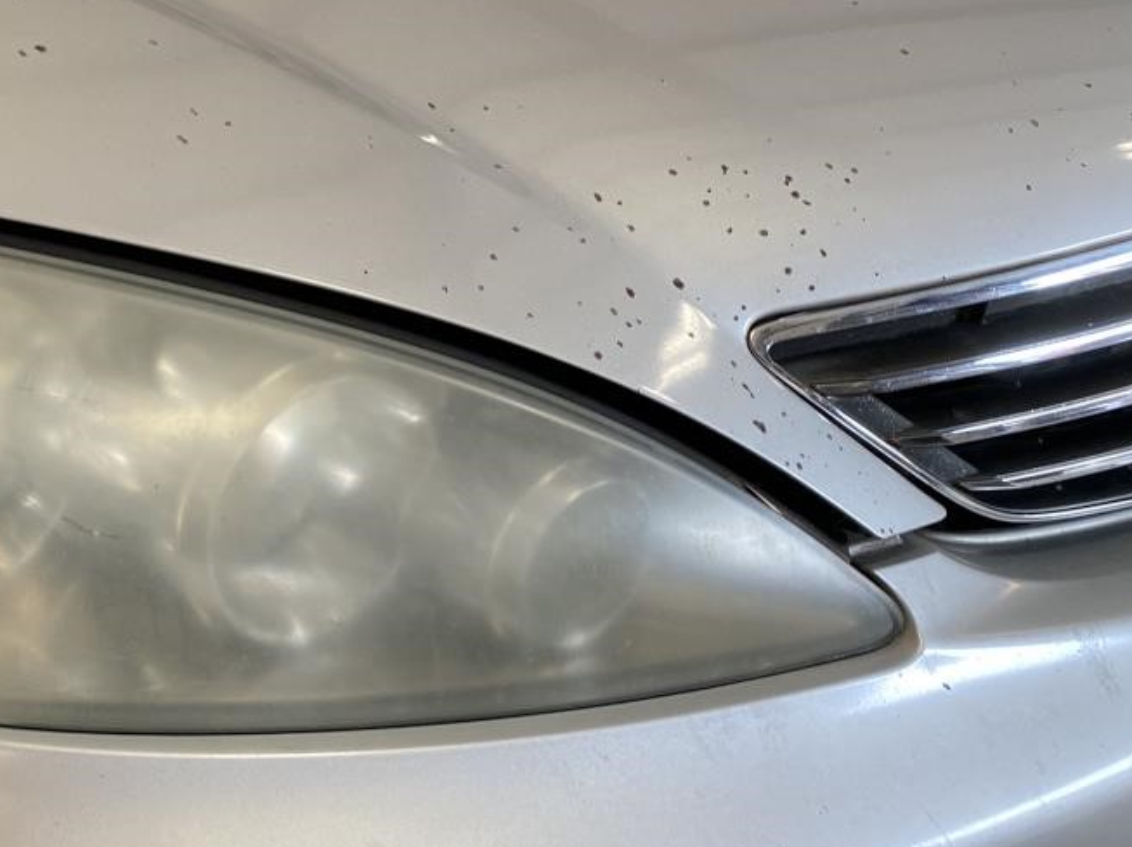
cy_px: 537
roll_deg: -2.5
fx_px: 1667
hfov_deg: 35.2
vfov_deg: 28.4
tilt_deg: -28.8
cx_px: 95
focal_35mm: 51
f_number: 1.8
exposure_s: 1/121
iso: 80
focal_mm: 4.25
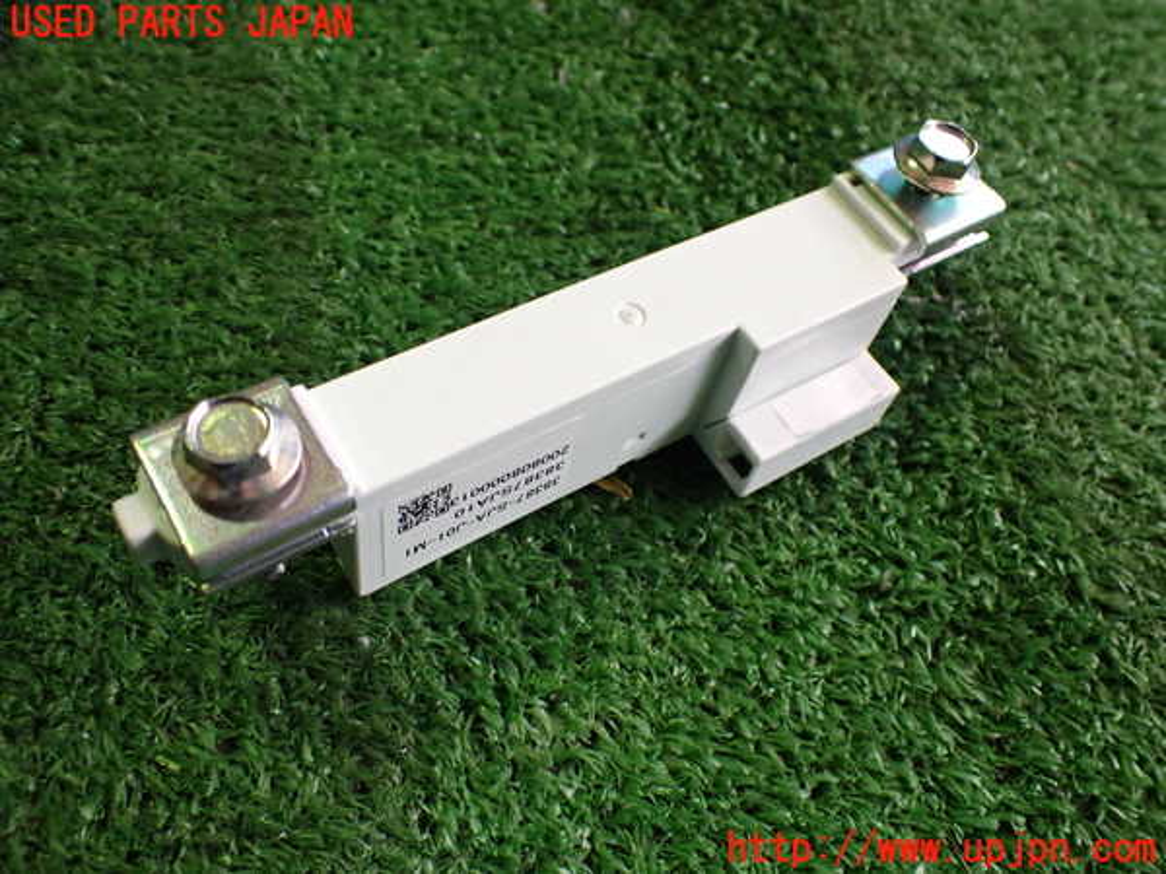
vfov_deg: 46.8
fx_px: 1011
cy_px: 437
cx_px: 583
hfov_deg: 60.0
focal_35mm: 30
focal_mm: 5.4
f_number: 2.3
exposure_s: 1/125
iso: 400
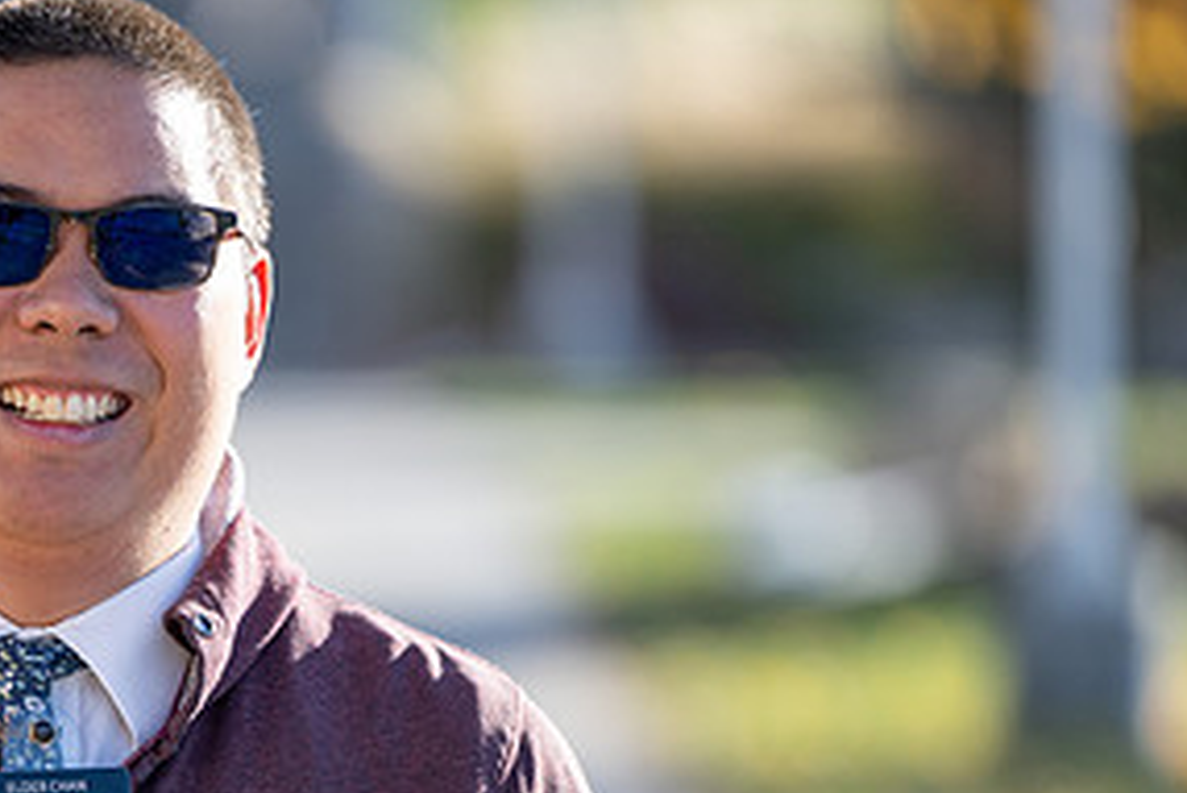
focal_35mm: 430
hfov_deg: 4.8
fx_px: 14185
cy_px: 765
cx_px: 117
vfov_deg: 3.2
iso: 125
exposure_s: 1/1000
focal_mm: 200
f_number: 2.8
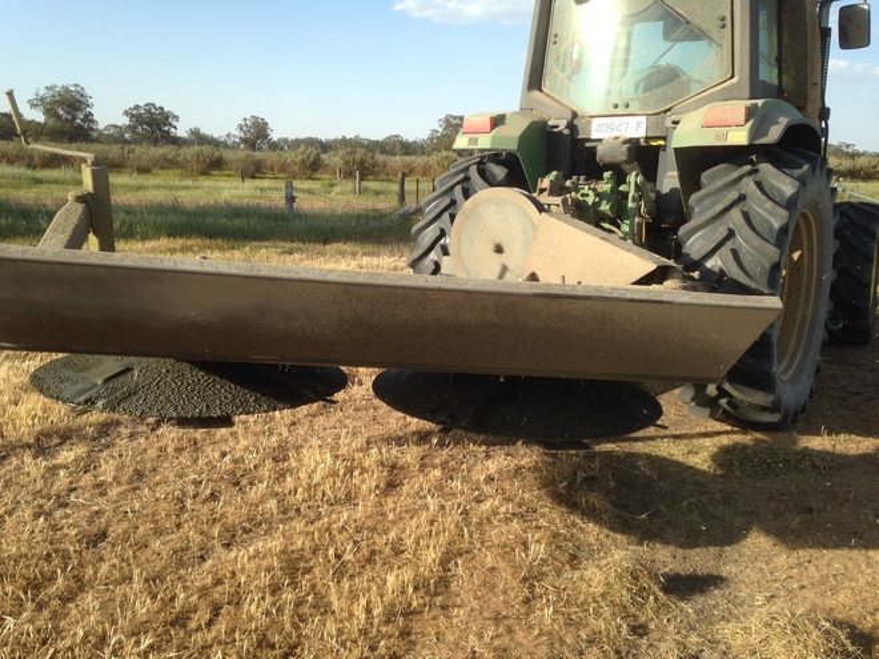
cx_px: 440
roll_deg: -1.3
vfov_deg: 42.9
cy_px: 330
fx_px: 838
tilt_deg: -13.2
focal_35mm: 33
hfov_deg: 55.4
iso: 50
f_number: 2.4
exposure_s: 1/985
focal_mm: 4.12
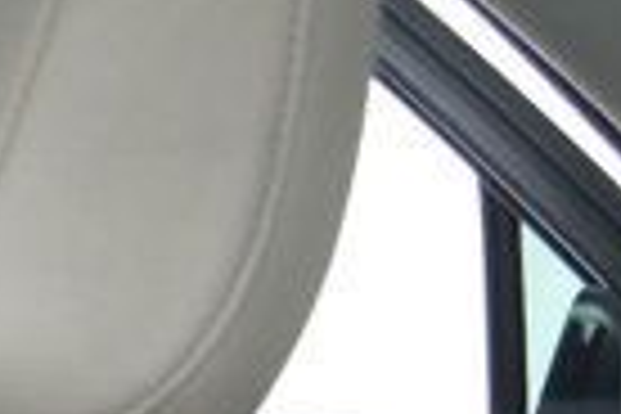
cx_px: -1548
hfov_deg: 6.9
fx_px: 4347
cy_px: 1359
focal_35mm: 252
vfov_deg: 5.1
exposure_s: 1/160
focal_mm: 23
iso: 100
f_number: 4
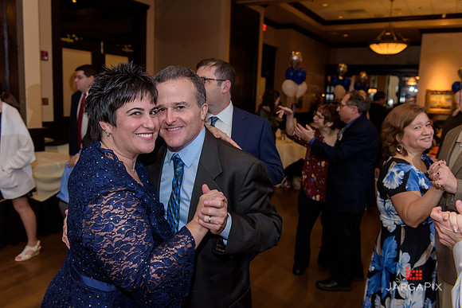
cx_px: 231
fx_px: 411
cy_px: 154
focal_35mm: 32
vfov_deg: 41.1
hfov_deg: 58.7
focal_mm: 32
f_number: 3.2
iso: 1250
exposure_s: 1/125
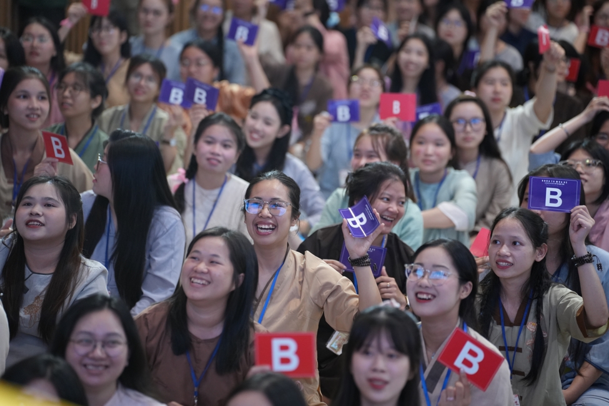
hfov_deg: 13.7
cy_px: 203
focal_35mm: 150
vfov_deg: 9.1
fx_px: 2537
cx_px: 304
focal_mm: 150
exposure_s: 1/200
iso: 2500
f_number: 2.8
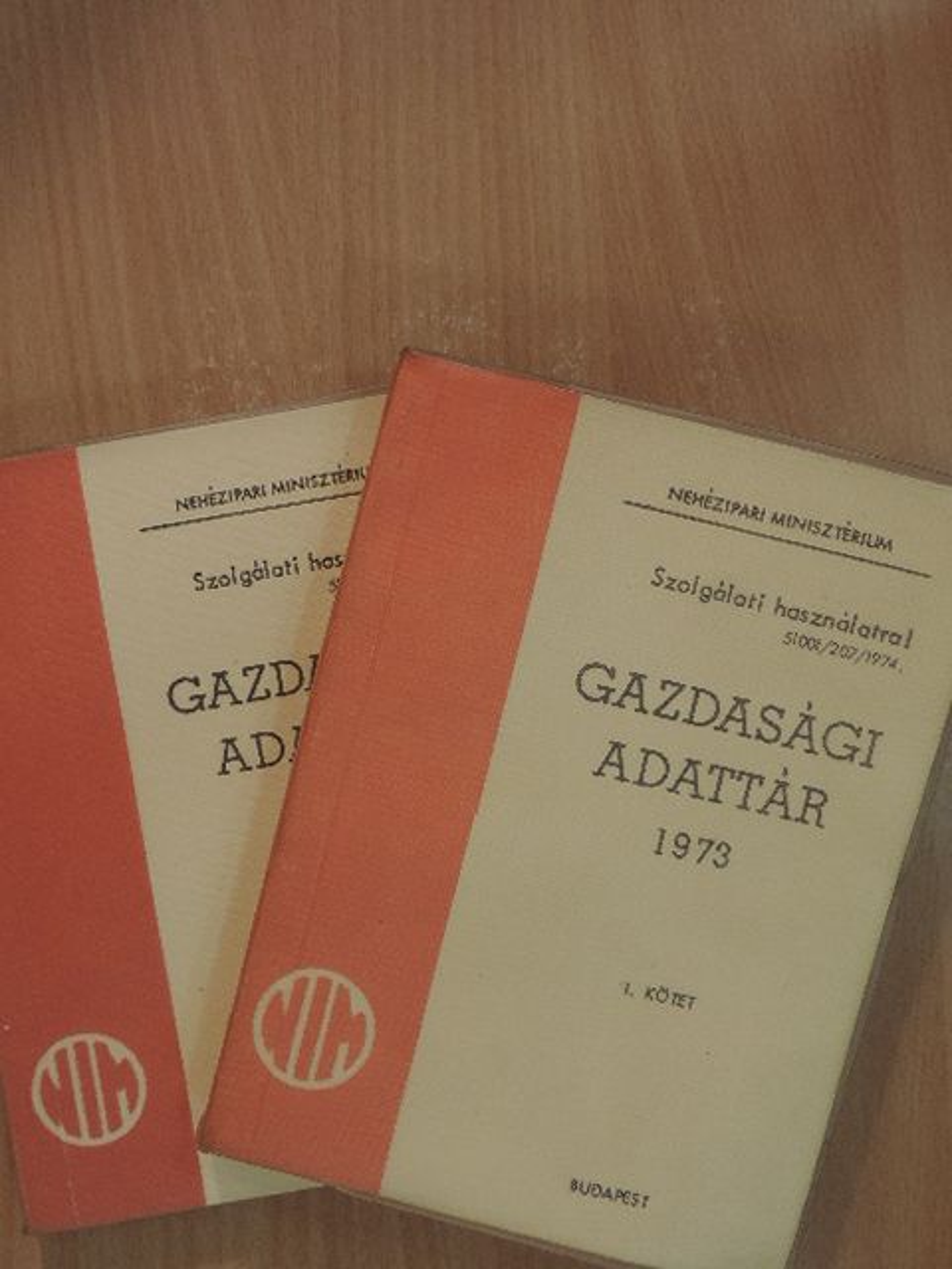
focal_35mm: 35
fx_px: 1283
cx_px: 476
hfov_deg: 40.7
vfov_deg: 52.6
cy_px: 634
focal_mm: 6.2
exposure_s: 1/80
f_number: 3.3
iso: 360
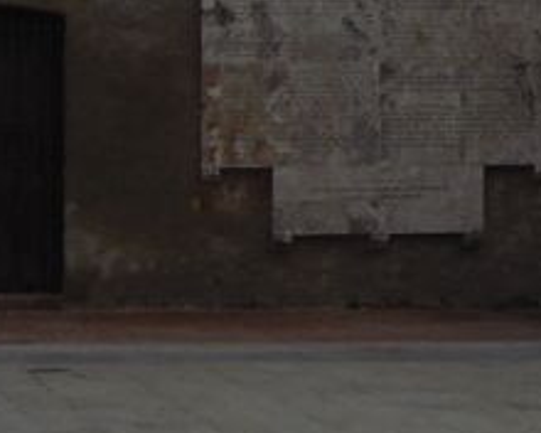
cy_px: -101
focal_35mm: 173
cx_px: 676
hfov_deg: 10.9
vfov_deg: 8.8
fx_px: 2770
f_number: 8
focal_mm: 6.2
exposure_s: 1/160
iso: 64
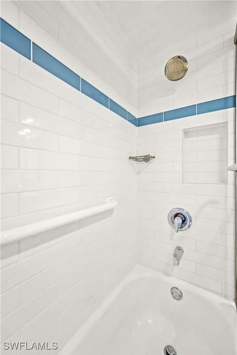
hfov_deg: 81.2
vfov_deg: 104.3
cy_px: 178
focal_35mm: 14
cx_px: 118
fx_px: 138
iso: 100
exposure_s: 1
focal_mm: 14
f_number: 8
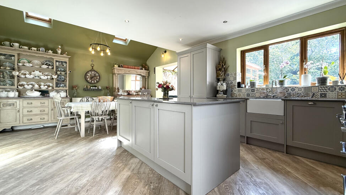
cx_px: 176
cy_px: 95
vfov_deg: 67.1
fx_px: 147
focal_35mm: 16
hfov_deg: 99.4
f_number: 2.2
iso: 80
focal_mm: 2.22
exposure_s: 1/100
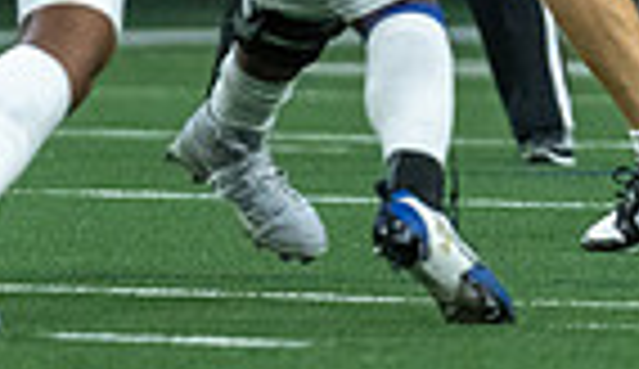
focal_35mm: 1096
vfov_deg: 1.1
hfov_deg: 2.0
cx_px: 708
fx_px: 18690
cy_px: -401
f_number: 2.8
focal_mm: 200
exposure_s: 1/1250
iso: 4000
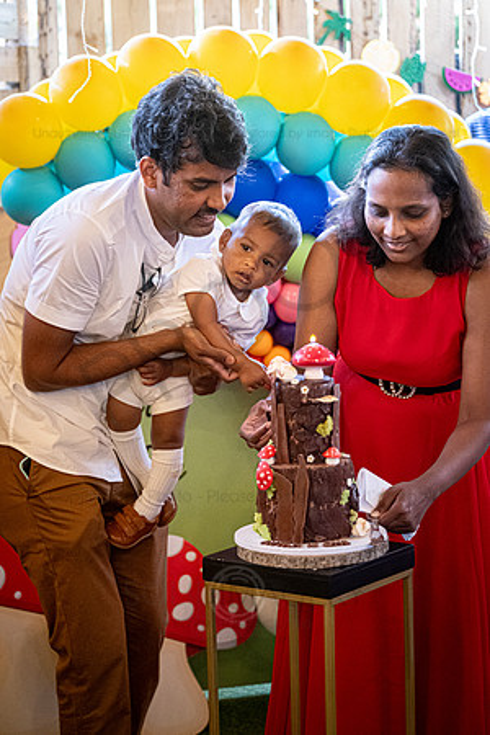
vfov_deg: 23.1
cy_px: 368
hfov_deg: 15.5
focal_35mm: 88
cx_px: 245
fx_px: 1797
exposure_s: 1/60
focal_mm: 58.7
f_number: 2.8
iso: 3200
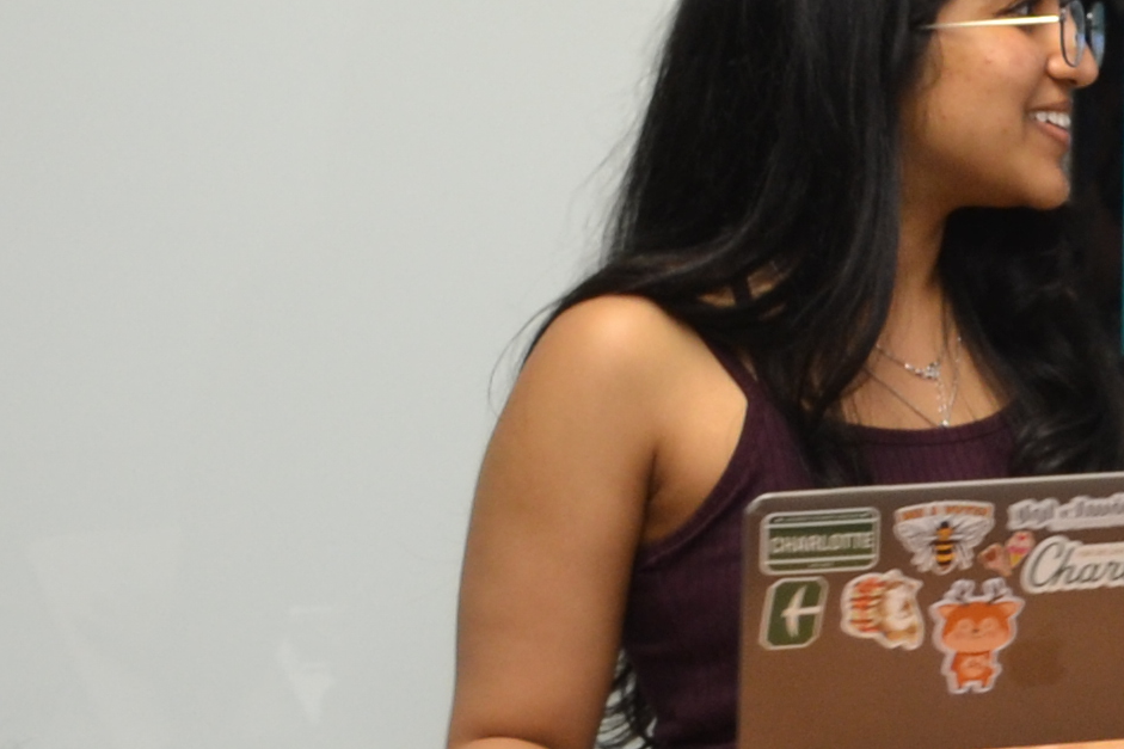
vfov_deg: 7.2
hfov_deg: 9.8
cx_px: 2425
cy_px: -38
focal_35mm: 191
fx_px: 5962
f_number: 4.2
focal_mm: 26
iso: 400
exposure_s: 1/20
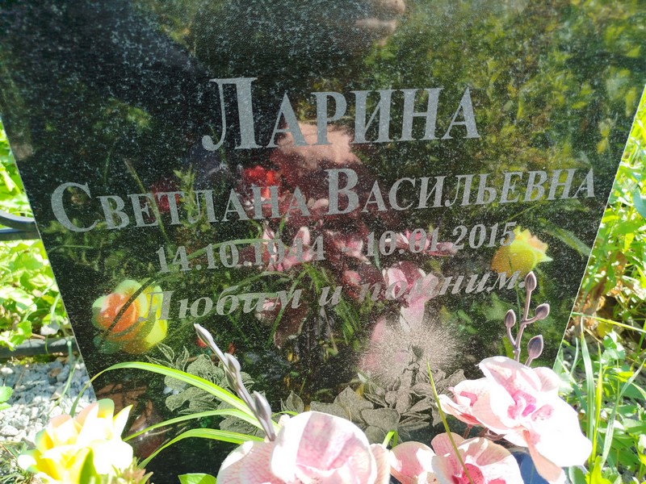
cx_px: 323
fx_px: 448
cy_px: 242
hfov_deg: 71.6
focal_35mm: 24
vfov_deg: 56.8
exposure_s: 1/183
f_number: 1.7
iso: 50
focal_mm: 5.31
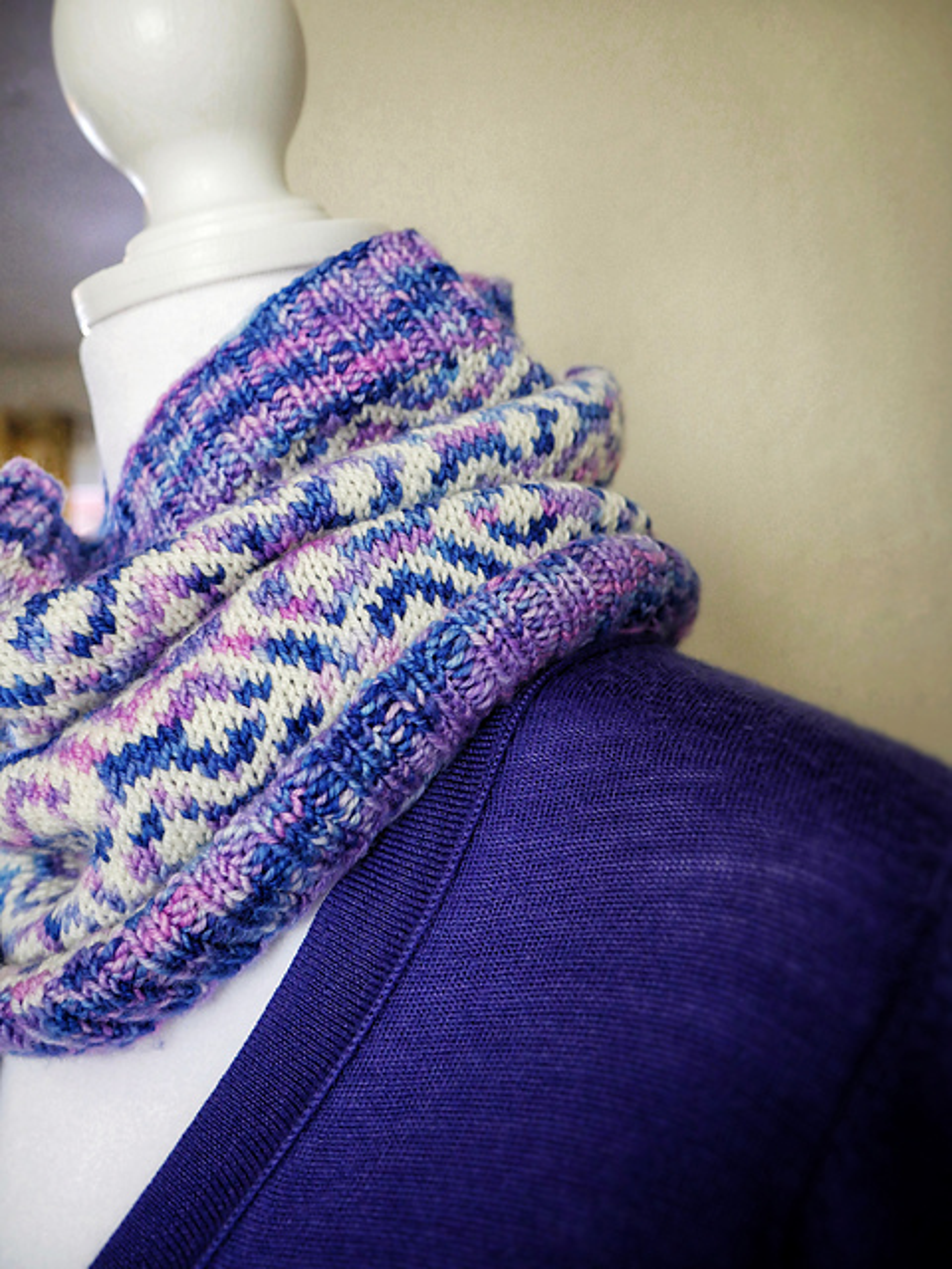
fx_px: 1100
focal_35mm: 30
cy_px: 634
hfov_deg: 46.8
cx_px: 476
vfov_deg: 60.0
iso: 800
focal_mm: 15
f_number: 3.6
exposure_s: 1/60
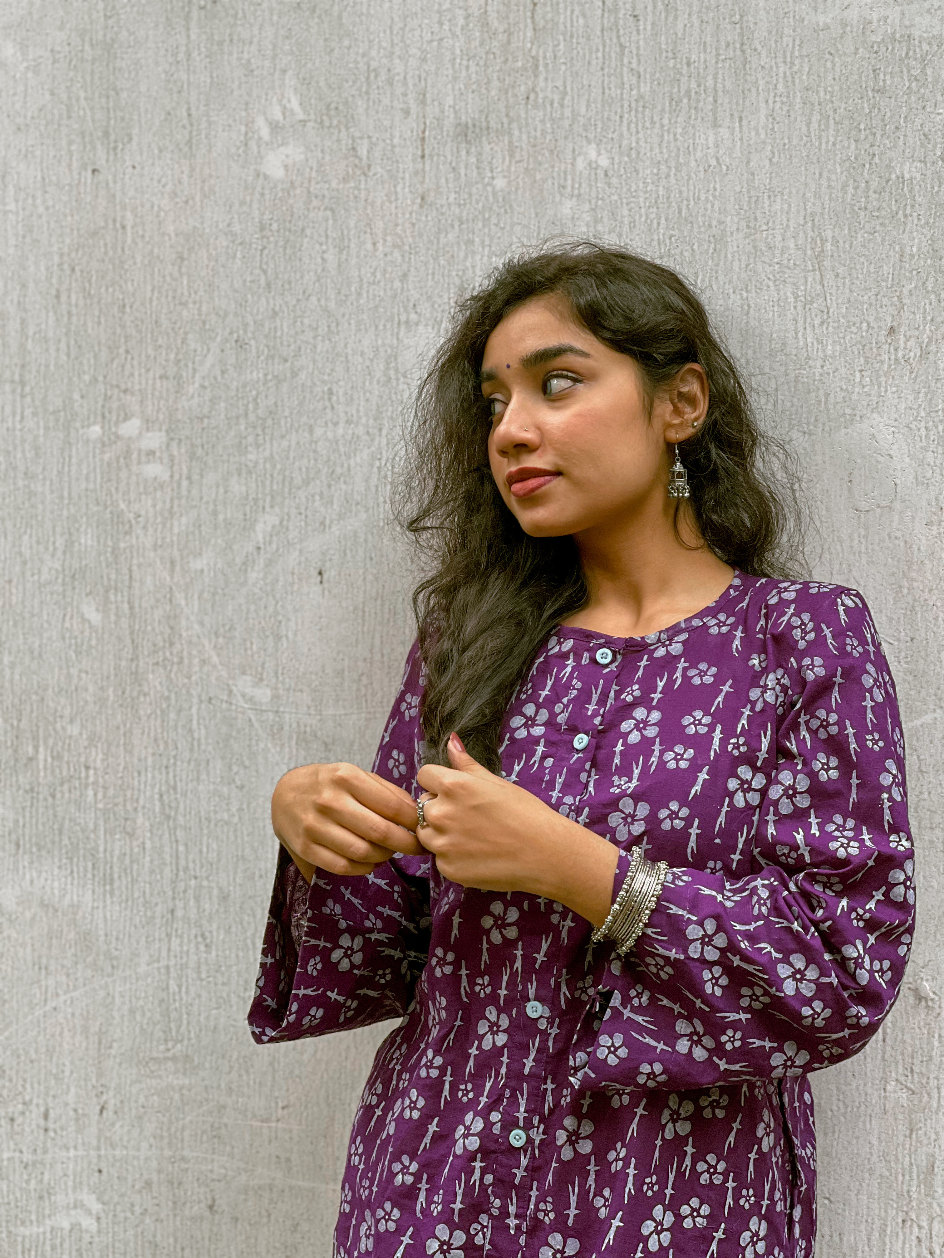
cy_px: 629
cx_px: 472
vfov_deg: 25.3
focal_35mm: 77
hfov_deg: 19.1
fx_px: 2800
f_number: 2.8
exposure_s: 1/120
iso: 100
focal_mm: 9
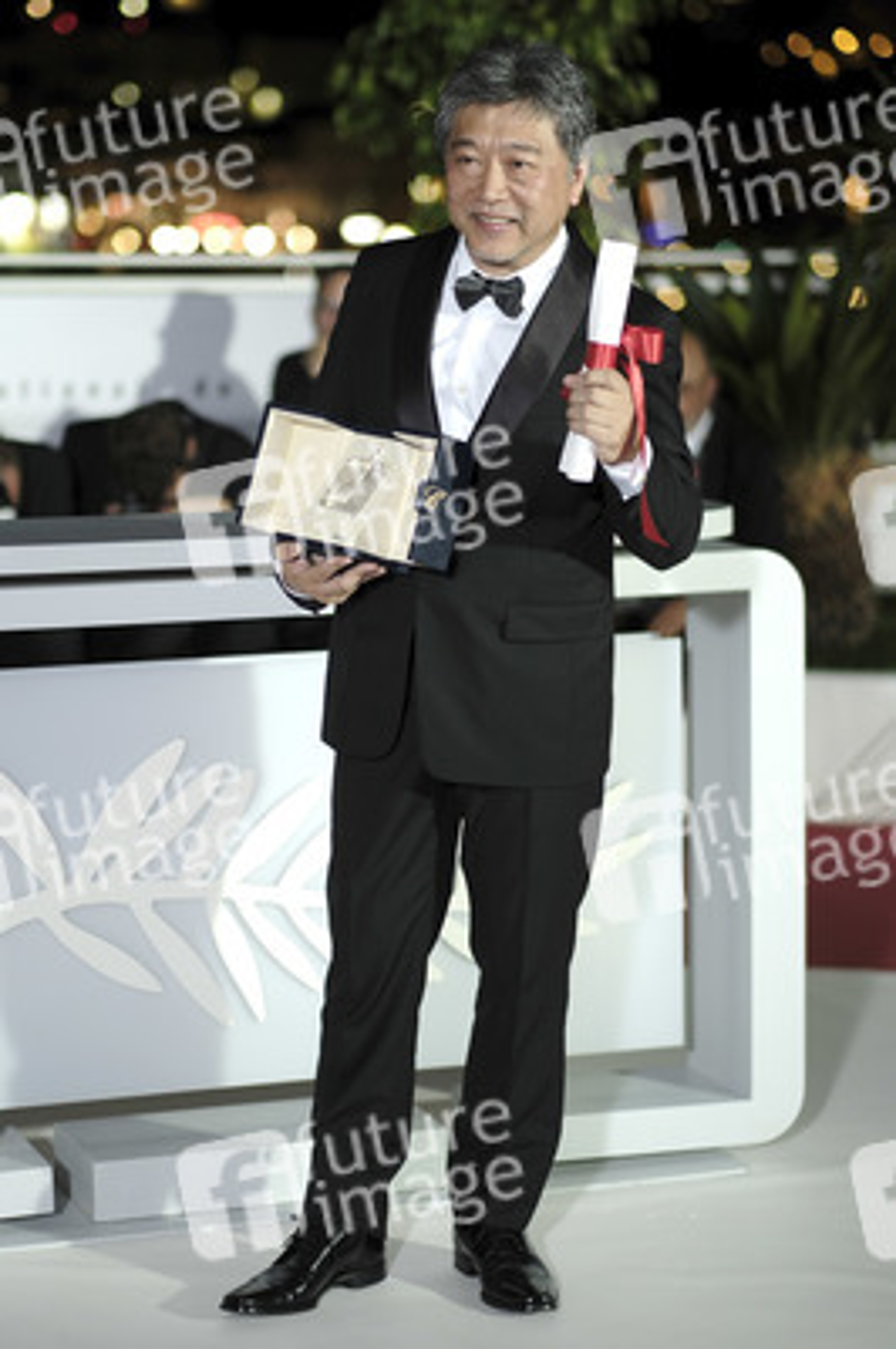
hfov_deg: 16.2
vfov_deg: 24.2
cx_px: 448
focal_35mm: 84
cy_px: 674
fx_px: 3141
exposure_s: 1/160
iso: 500
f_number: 1.2
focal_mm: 56
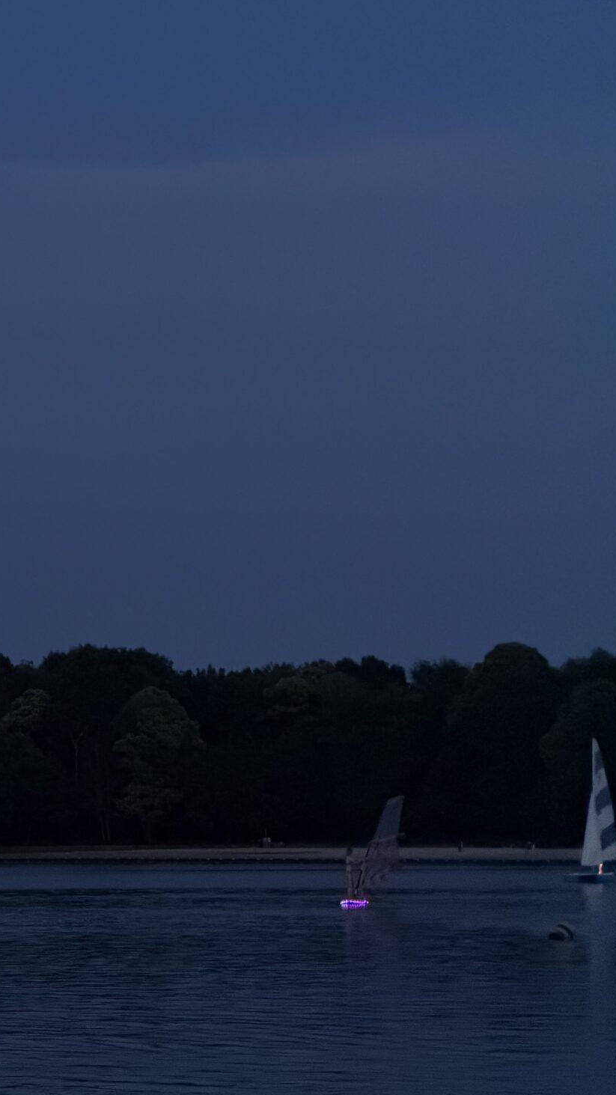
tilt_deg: +2.5
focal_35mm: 143
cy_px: 567
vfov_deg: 15.0
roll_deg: +0.3
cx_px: 86
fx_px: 4152
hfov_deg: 8.5
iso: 1600
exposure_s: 1/34
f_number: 2.8
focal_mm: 16.89
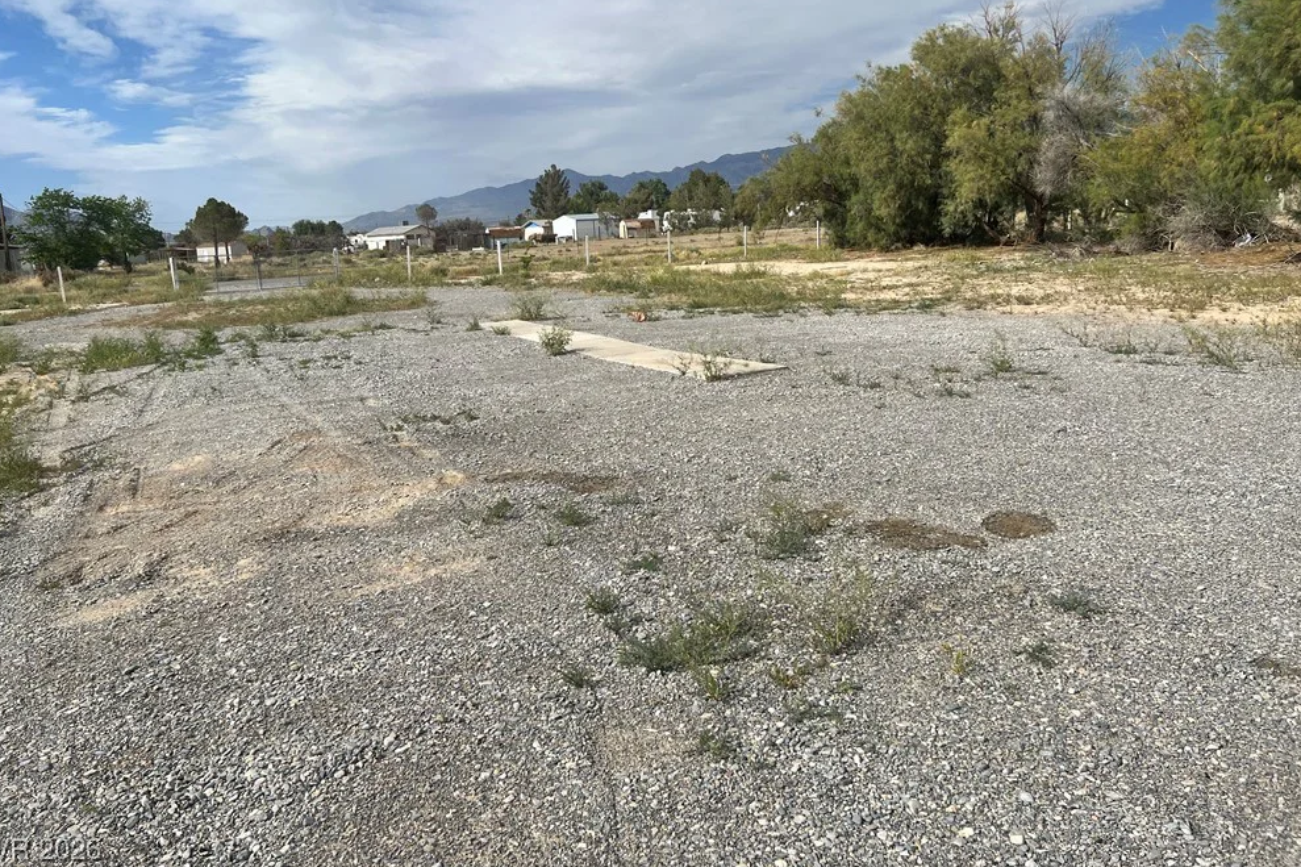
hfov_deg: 65.5
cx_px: 642
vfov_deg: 46.3
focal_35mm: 28
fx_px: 1012
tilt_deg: -7.2
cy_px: 374
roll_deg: +3.5
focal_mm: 5.7
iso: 50
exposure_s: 1/8696
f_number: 1.5
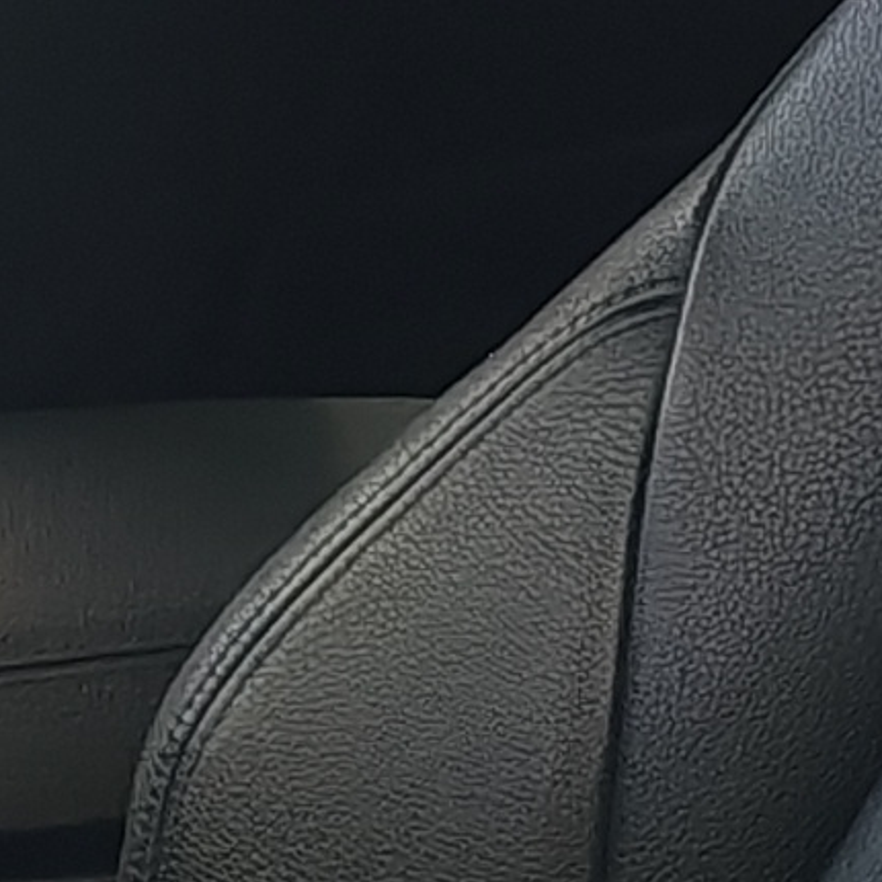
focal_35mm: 261
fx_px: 7524
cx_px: -1071
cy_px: 587
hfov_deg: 6.5
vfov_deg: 6.7
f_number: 1.9
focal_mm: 6.12
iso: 250
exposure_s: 1/100
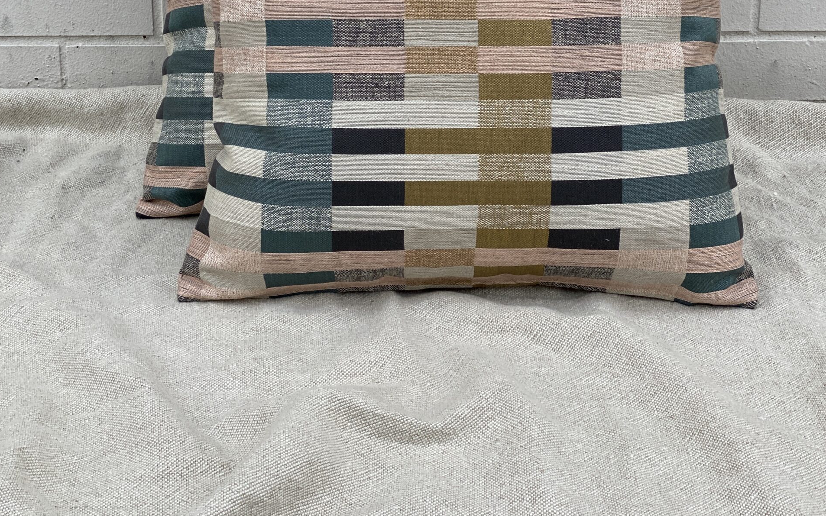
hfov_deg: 27.8
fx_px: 1666
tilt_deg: -19.3
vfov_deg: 17.2
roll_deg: -0.1
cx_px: 411
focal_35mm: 74
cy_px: 5
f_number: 2
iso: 32
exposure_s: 1/122
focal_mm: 6
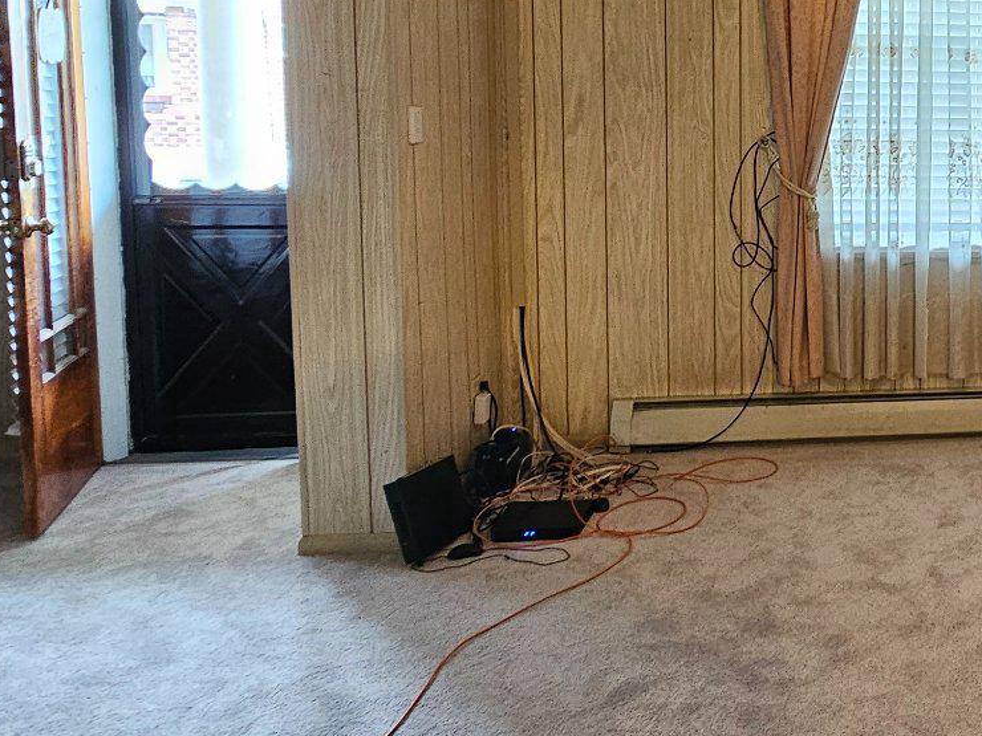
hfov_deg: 42.7
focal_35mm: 36
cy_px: 207
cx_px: 1026
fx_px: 1021
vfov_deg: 38.9
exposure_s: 1/30
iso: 400
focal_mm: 2.2
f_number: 2.2
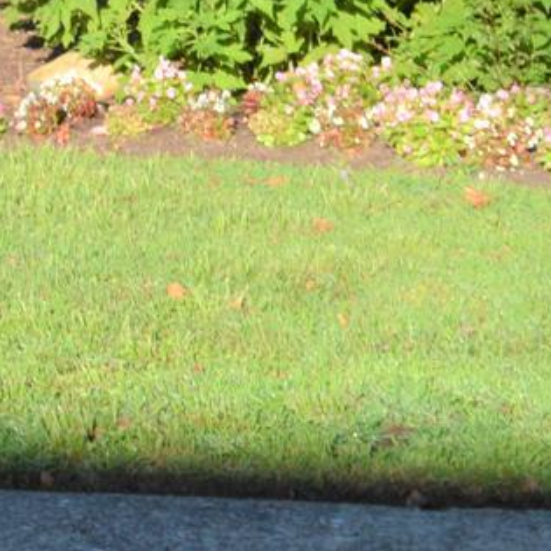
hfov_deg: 8.0
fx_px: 3584
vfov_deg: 8.3
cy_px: -608
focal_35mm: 199
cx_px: -869
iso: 100
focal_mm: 24
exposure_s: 1/125
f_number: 7.1
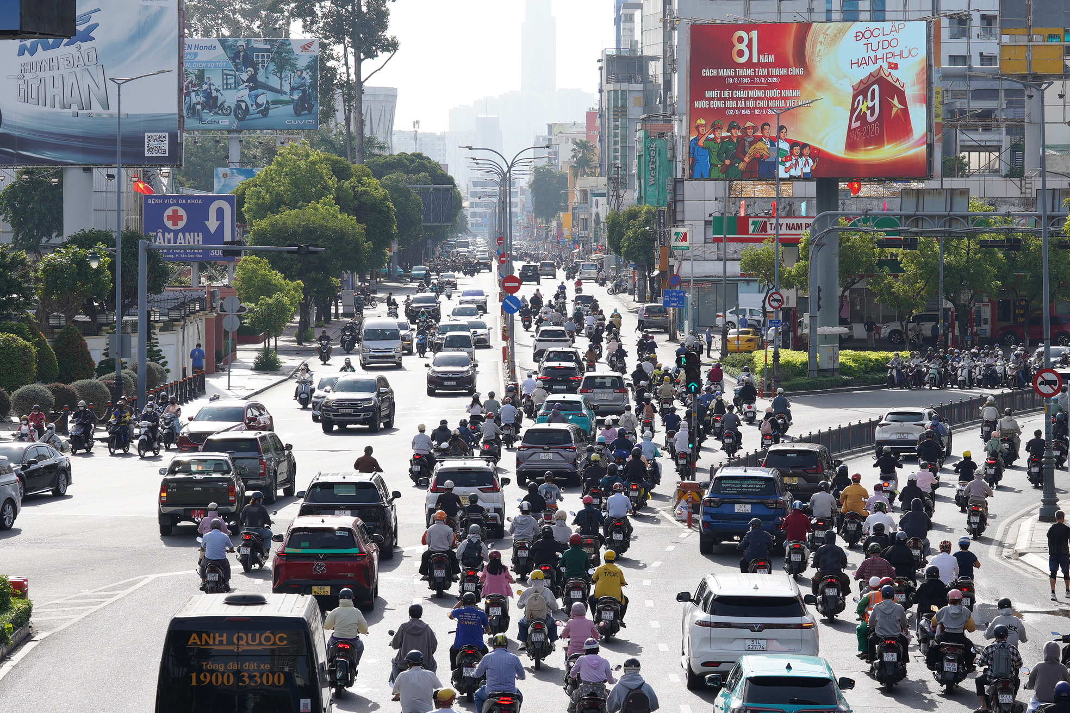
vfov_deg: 9.9
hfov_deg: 14.8
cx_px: 535
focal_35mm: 139
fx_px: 4131
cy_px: 356
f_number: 7.1
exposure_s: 1/320
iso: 125
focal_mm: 93
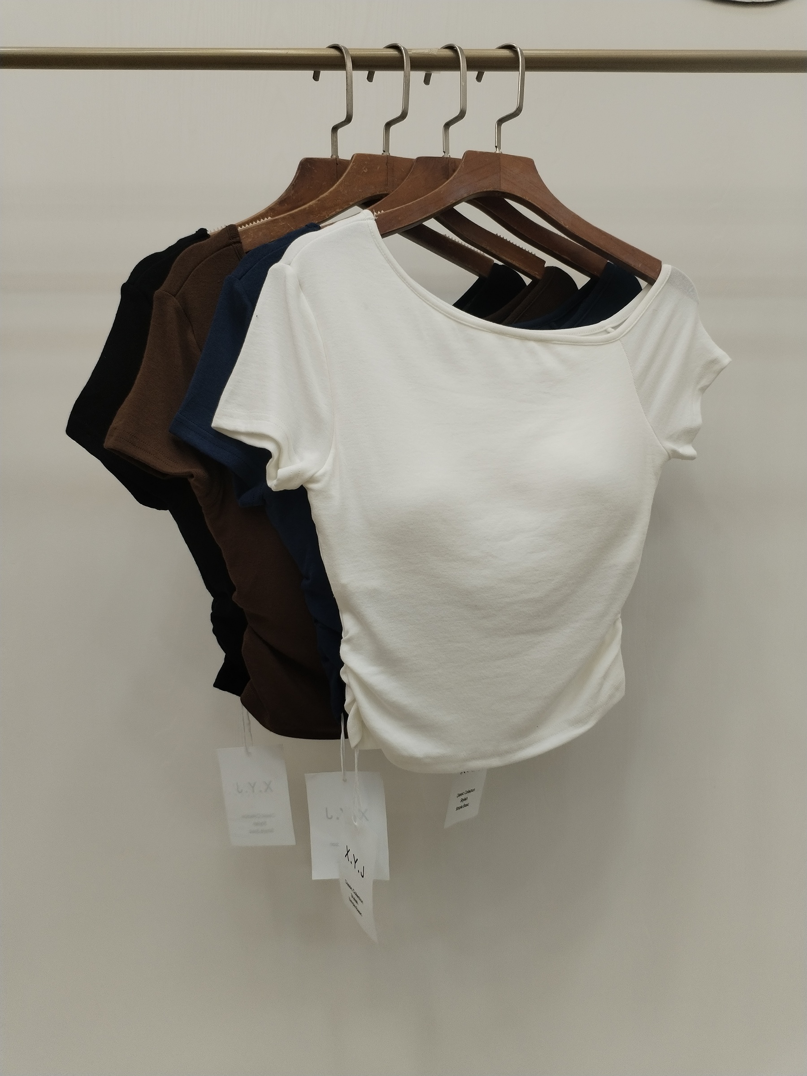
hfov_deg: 48.2
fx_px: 901
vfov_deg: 61.7
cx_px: 404
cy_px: 538
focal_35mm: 29
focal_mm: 4.75
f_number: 1.8
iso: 160
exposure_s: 1/120
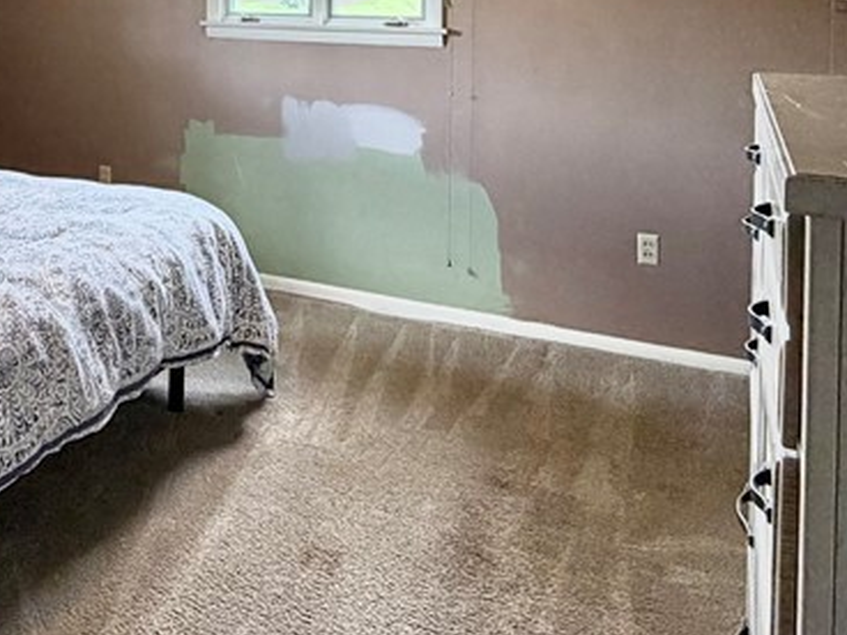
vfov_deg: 33.8
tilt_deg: -1.5
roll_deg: +0.1
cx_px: 150
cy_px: 9
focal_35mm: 39
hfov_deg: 45.1
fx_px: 954
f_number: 2.2
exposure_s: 1/60
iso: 320
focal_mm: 2.22
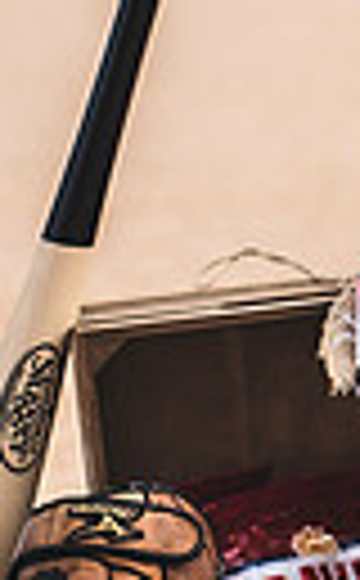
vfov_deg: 9.1
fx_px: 3631
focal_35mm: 230
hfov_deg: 5.3
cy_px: 366
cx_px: 1188
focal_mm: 50
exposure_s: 1/400
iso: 100
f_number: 2.8
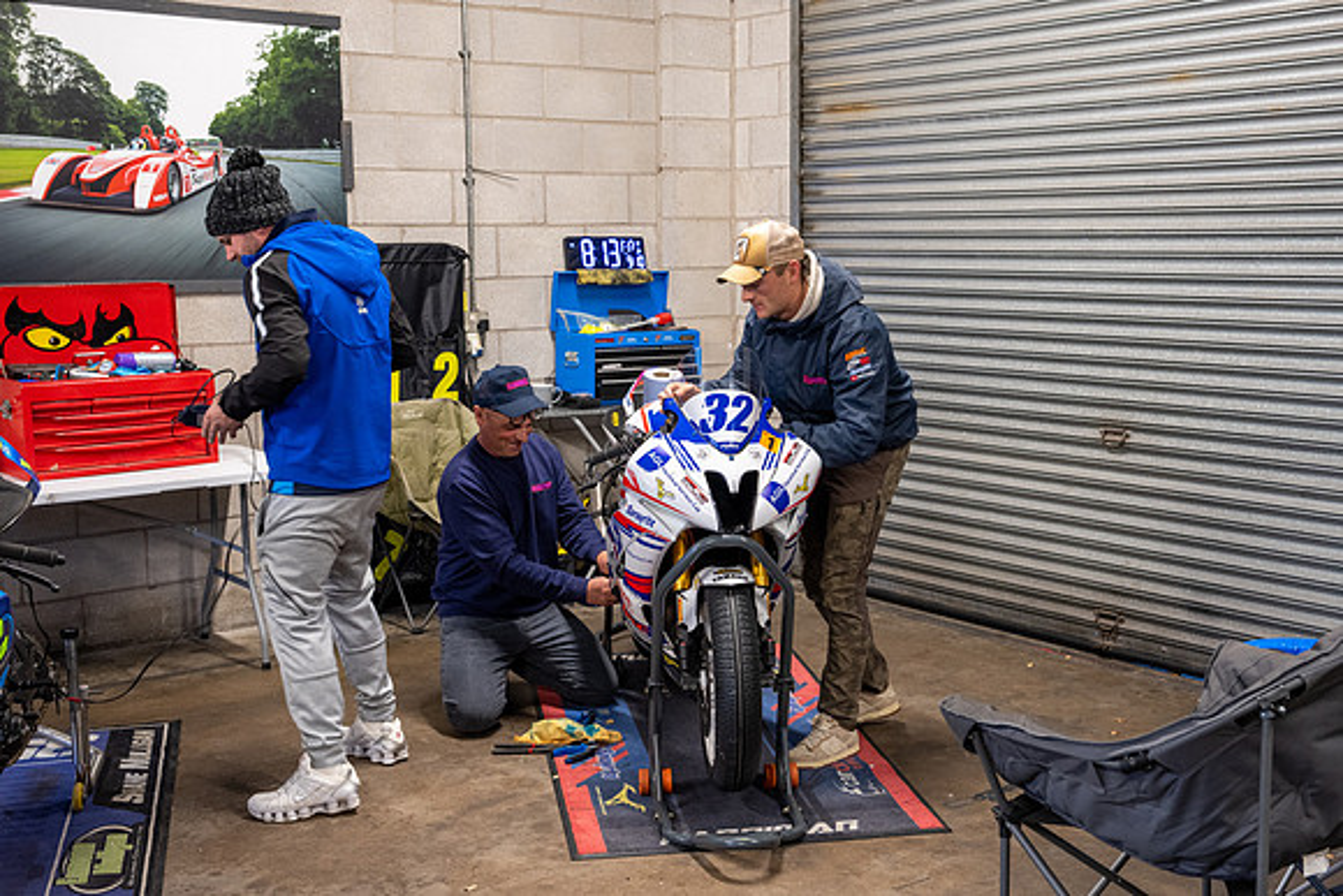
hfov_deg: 43.6
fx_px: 1677
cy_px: 452
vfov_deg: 29.9
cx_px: 719
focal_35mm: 45
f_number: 4.5
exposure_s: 1/40
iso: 1250
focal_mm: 40
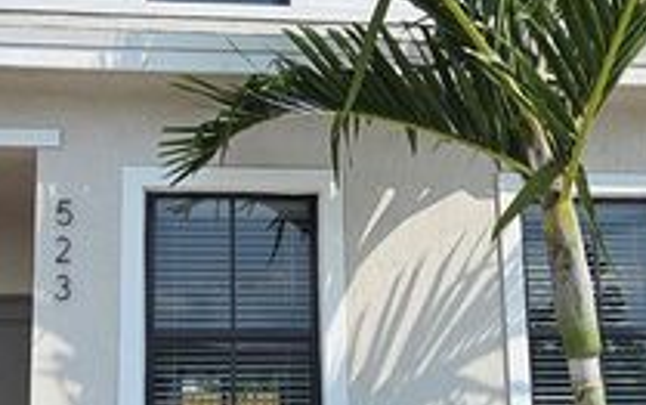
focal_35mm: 44
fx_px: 775
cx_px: 272
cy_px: 274
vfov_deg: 29.1
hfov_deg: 45.1
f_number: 2.2
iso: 50
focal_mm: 2.2
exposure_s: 1/3531
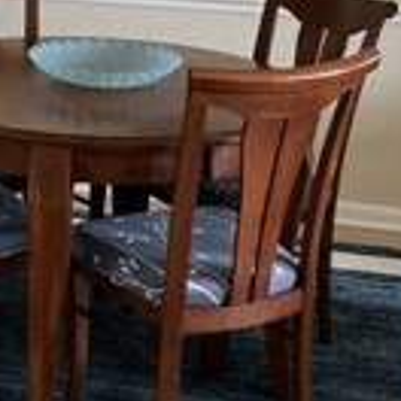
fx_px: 1219
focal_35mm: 93
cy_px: 36
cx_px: -3
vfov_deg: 18.4
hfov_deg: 18.2
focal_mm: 3
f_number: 1.8
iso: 160
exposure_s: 1/60
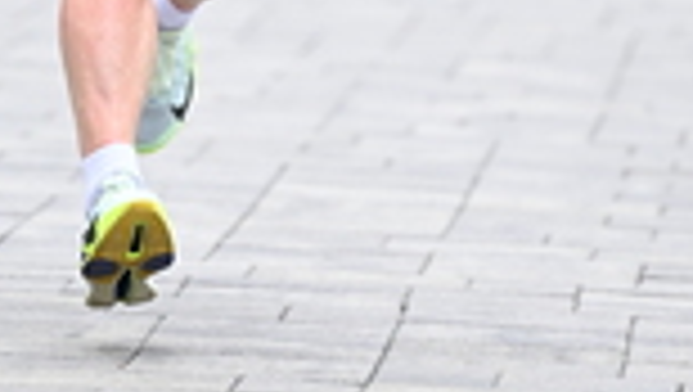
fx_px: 12380
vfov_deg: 1.8
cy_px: -171
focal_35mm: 673
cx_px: 326
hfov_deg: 3.2
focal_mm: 180
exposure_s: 1/2000
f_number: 2.8
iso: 1250
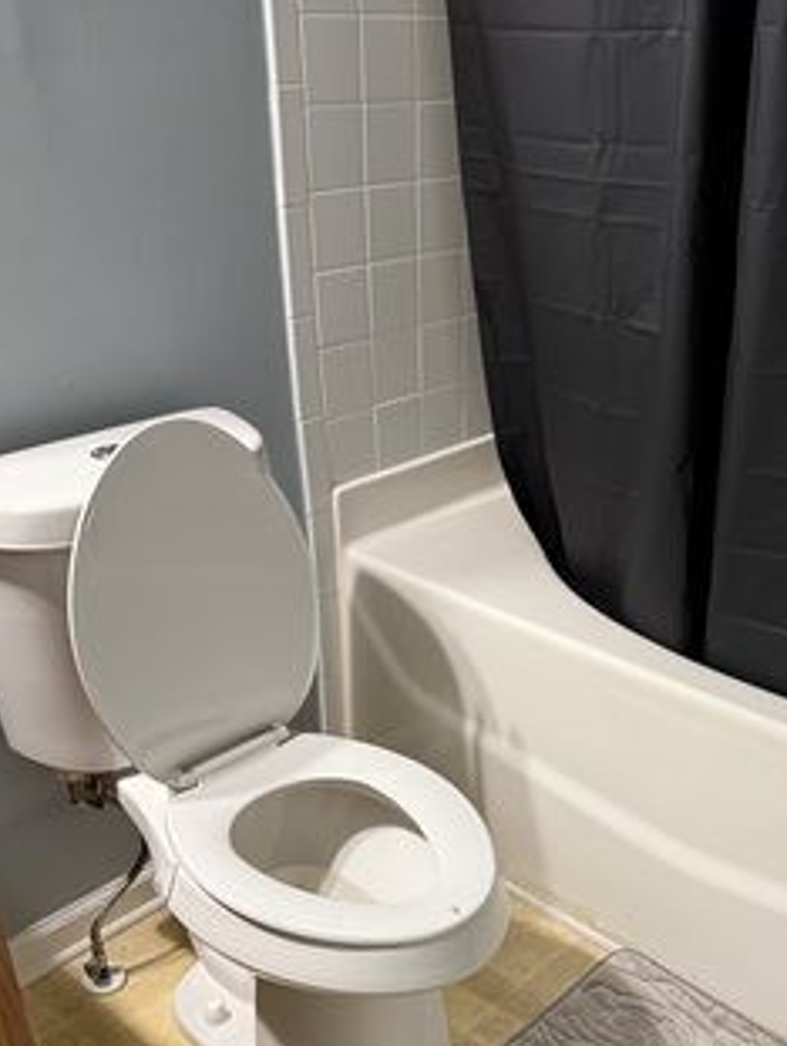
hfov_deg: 38.5
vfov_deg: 48.7
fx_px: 1119
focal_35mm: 37
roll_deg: -1.2
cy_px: 747
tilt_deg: -31.5
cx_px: 491
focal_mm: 6.76
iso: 500
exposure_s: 1/60
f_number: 1.78
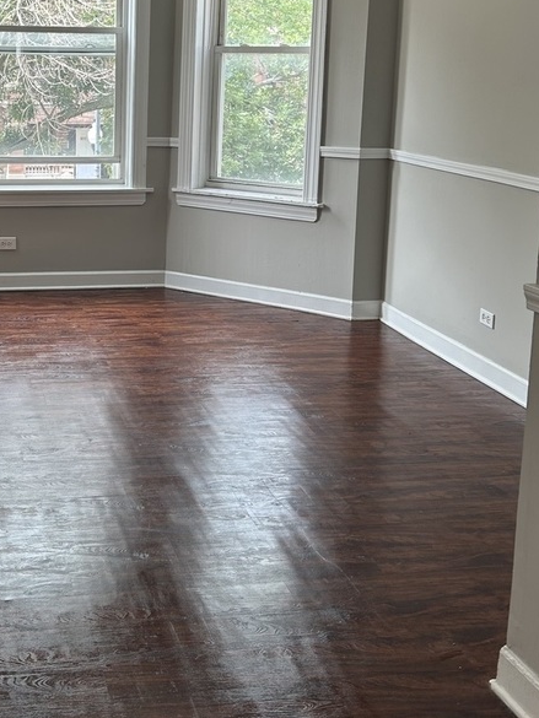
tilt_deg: -8.5
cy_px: 215
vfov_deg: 39.0
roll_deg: -0.9
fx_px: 996
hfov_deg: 29.5
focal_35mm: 48
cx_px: 98
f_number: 1.5
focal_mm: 5.7
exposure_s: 1/120
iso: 40
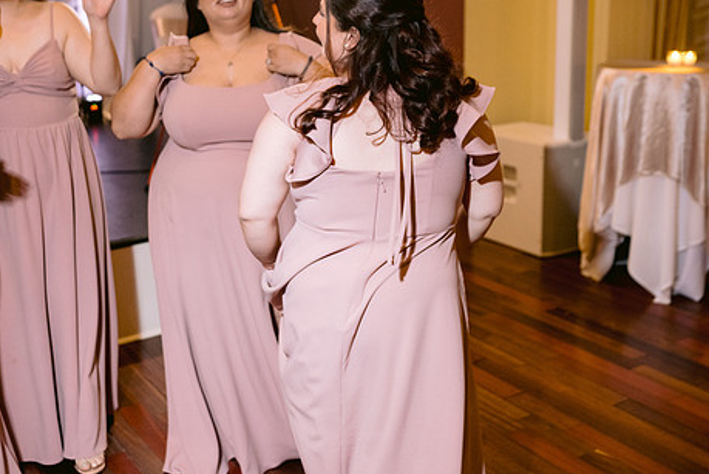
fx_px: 946
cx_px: 366
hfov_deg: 41.1
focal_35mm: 48
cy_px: 183
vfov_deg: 28.1
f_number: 2.8
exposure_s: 1/125
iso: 1600
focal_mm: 35
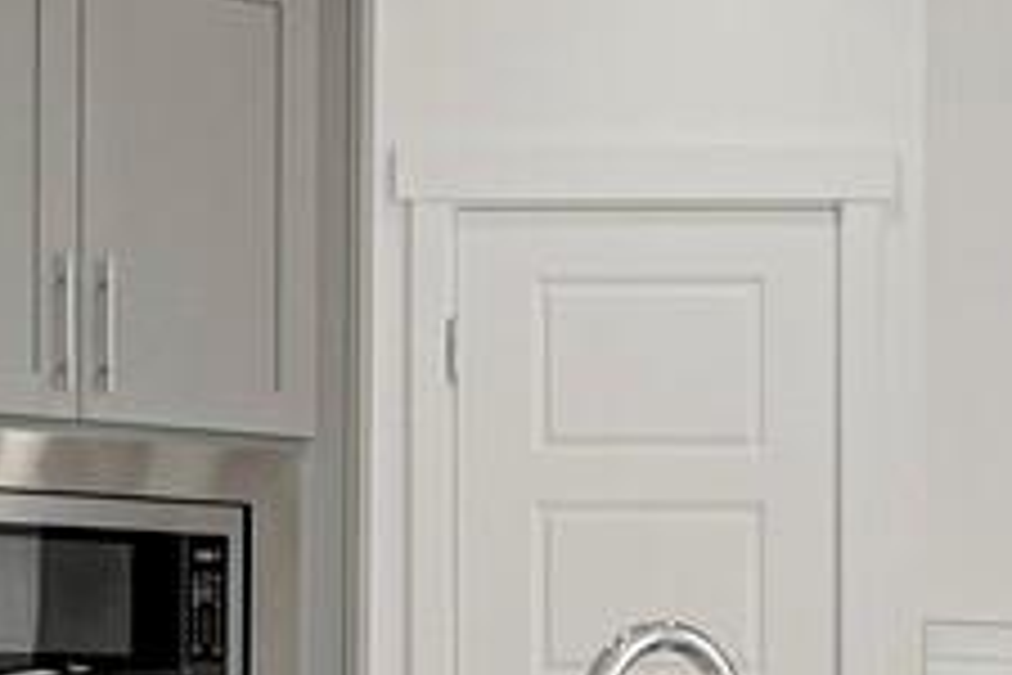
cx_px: 996
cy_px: 774
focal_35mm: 121
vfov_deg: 11.1
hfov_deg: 16.6
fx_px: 3401
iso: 250
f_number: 8
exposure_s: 1
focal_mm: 17
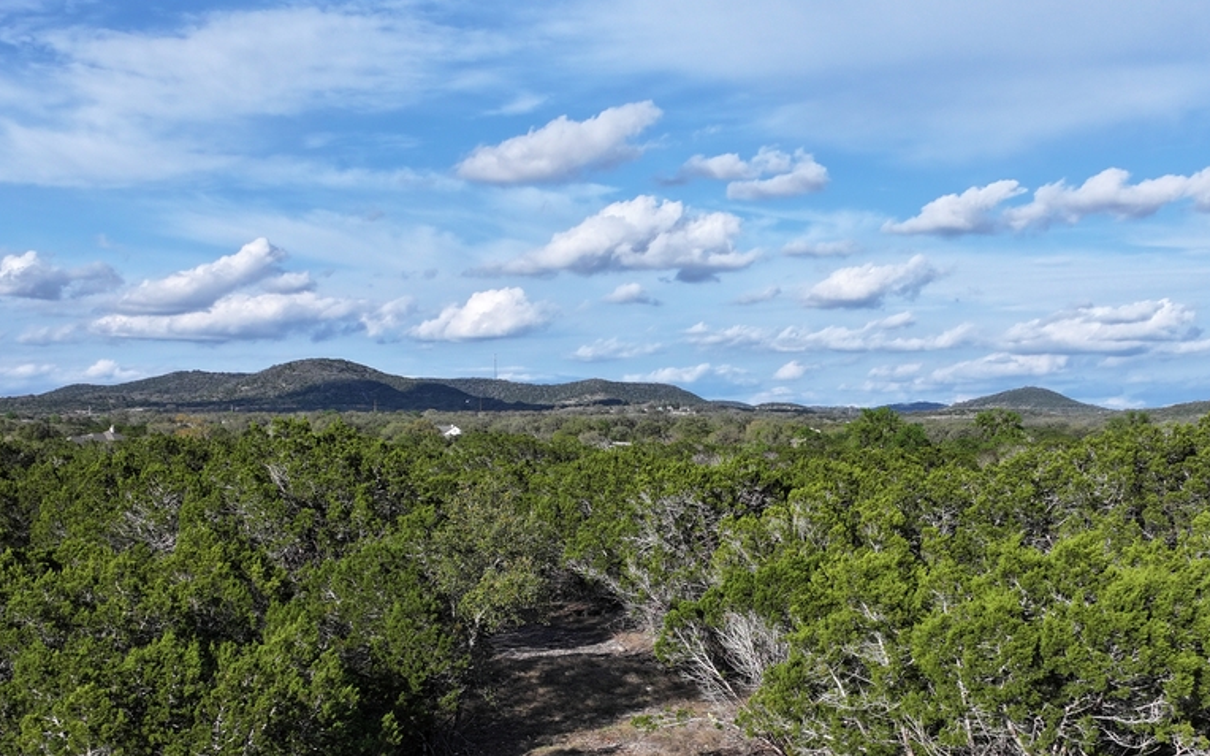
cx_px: 604
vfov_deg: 26.2
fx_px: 1582
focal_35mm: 48
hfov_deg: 41.8
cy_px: 648
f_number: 2.8
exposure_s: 1/2000
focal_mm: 12.29
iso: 100
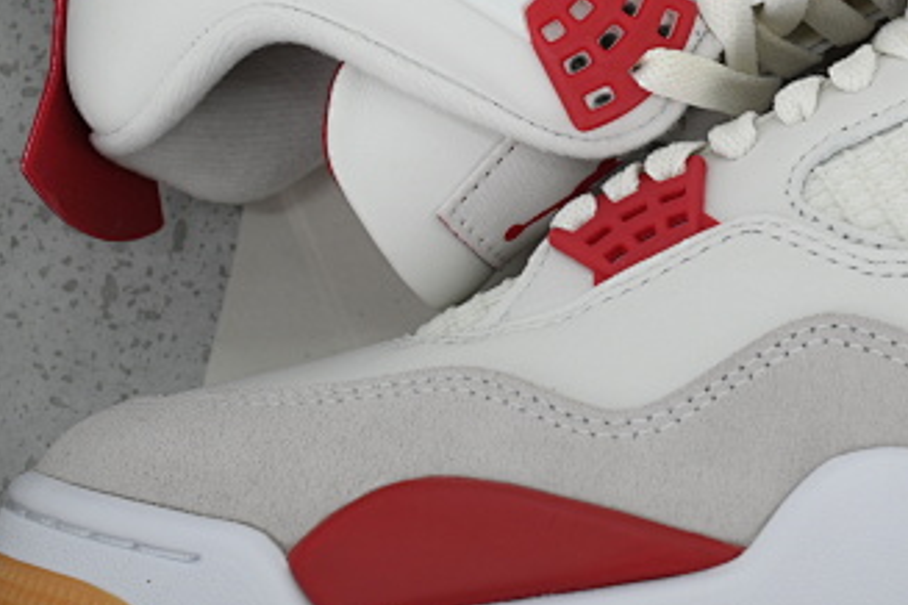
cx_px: 777
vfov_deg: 18.9
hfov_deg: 27.6
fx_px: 1791
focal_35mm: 71
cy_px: 76
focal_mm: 29
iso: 400
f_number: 11
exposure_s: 1/100
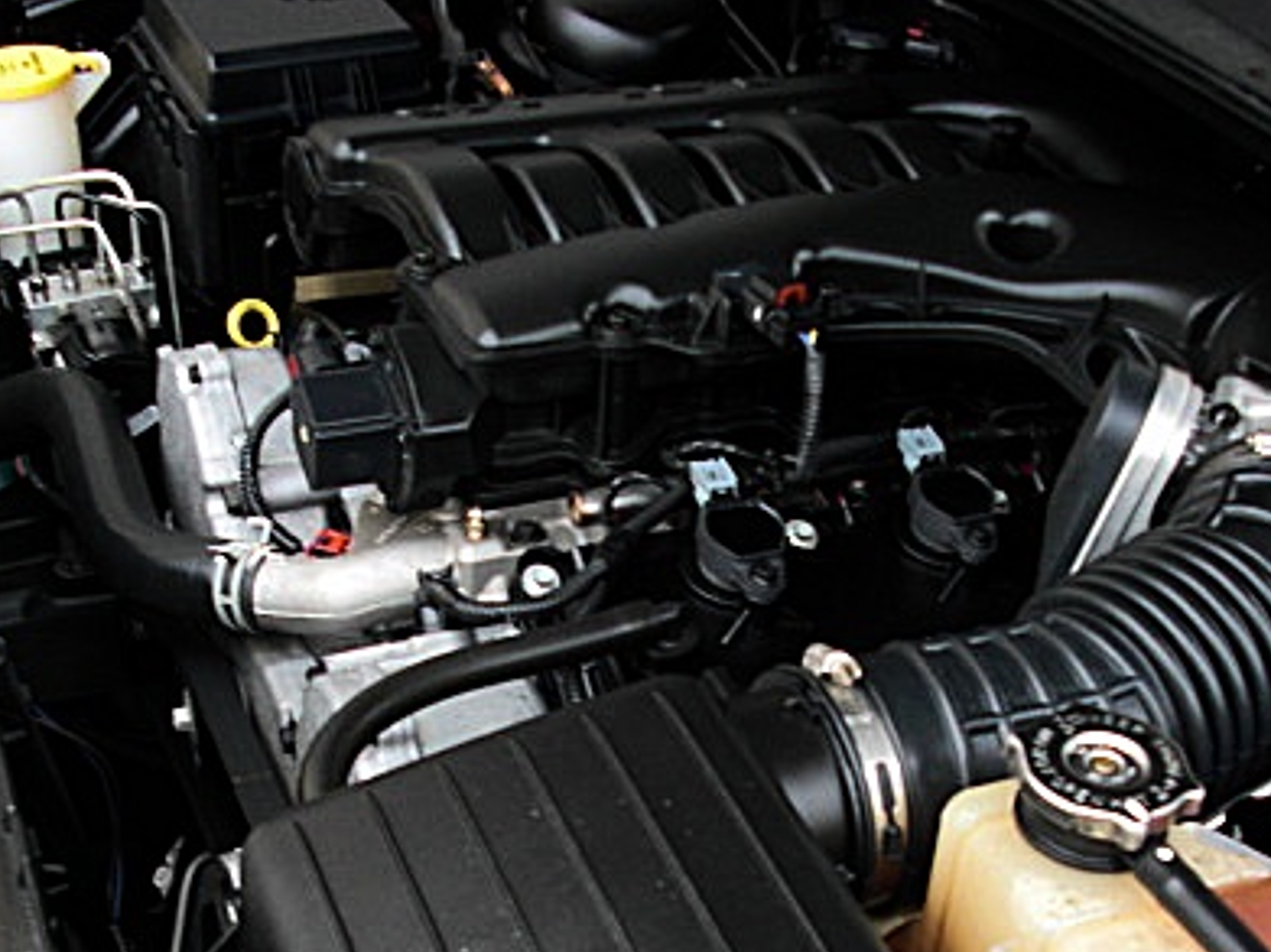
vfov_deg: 24.4
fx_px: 2166
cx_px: 666
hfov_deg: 32.7
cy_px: 770
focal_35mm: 59
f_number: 2.8
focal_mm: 6.3
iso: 100
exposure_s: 1/80
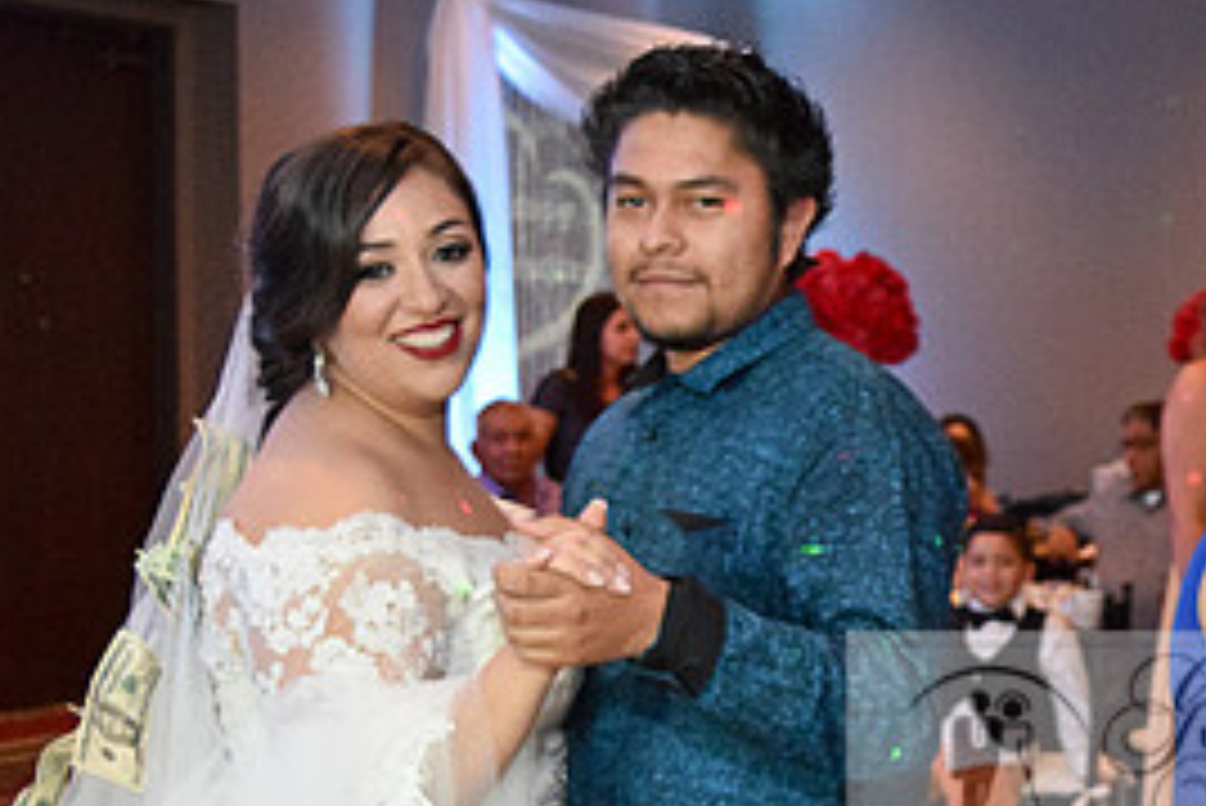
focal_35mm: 81
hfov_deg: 24.1
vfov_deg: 16.7
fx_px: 2718
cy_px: 664
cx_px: 1170
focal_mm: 25
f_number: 5
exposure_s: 1/80
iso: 4000
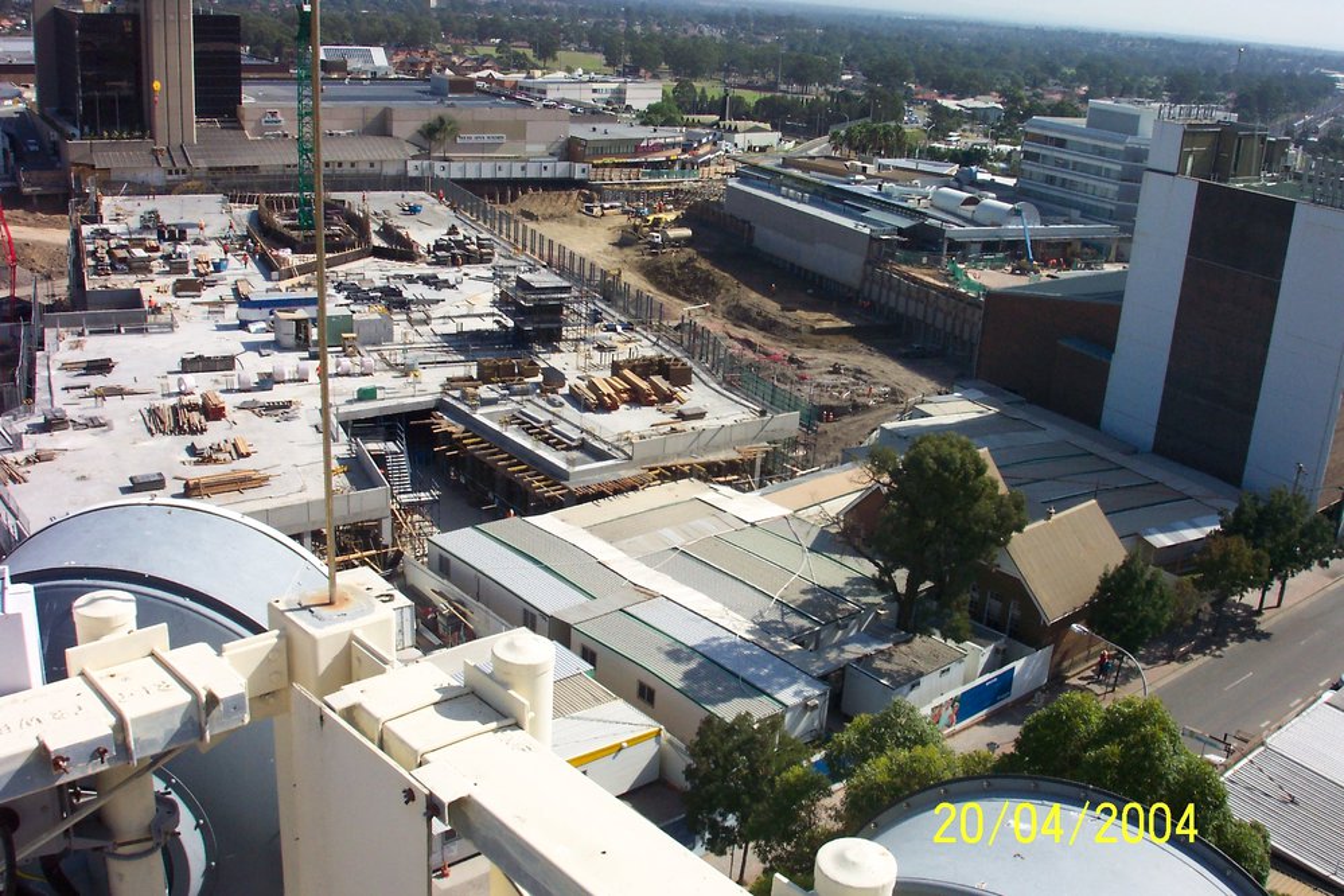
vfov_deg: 37.9
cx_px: 672
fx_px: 1307
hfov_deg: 54.4
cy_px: 448
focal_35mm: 35
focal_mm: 7.5
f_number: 9.5
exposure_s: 1/180
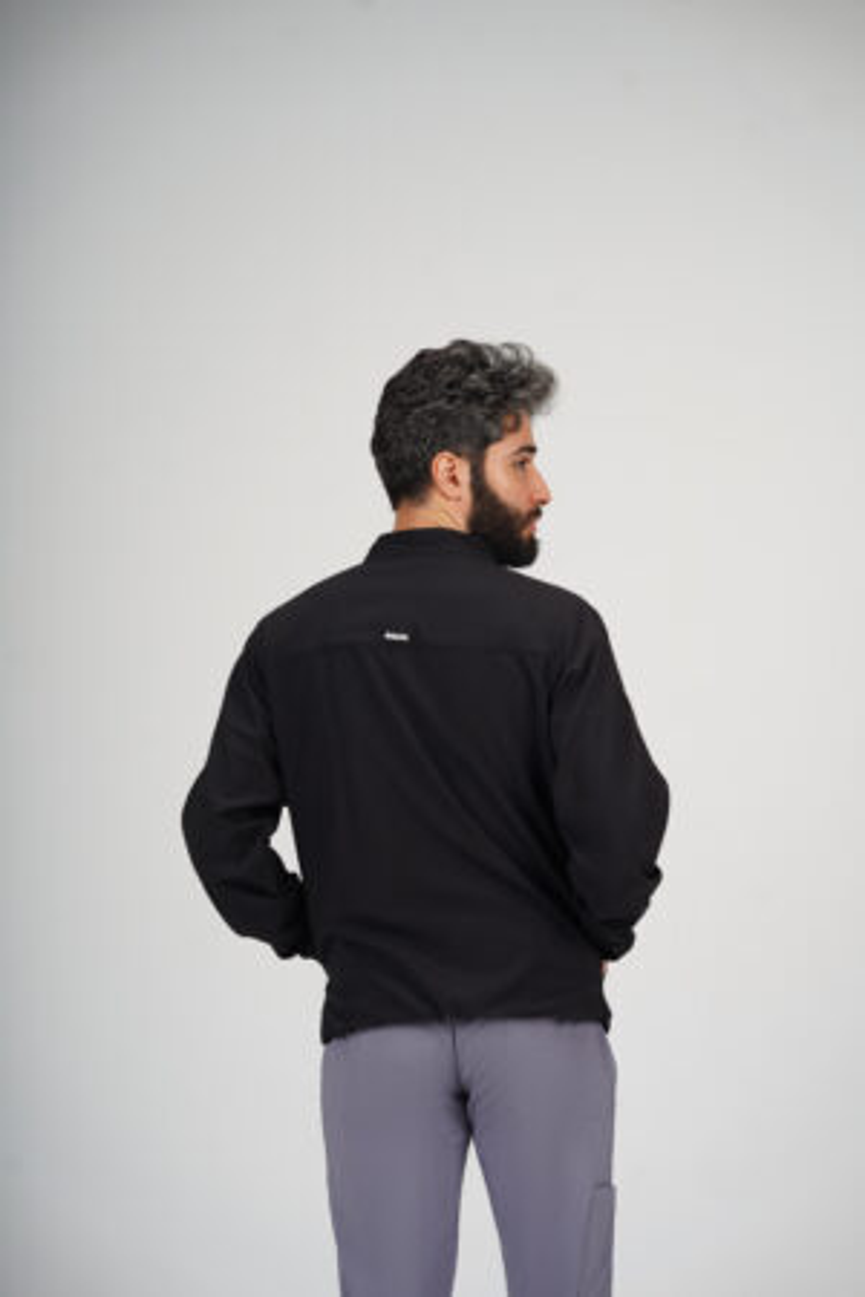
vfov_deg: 23.9
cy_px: 648
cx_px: 432
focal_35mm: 85
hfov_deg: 16.1
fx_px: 3063
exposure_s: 1/160
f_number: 5
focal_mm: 85
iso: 125
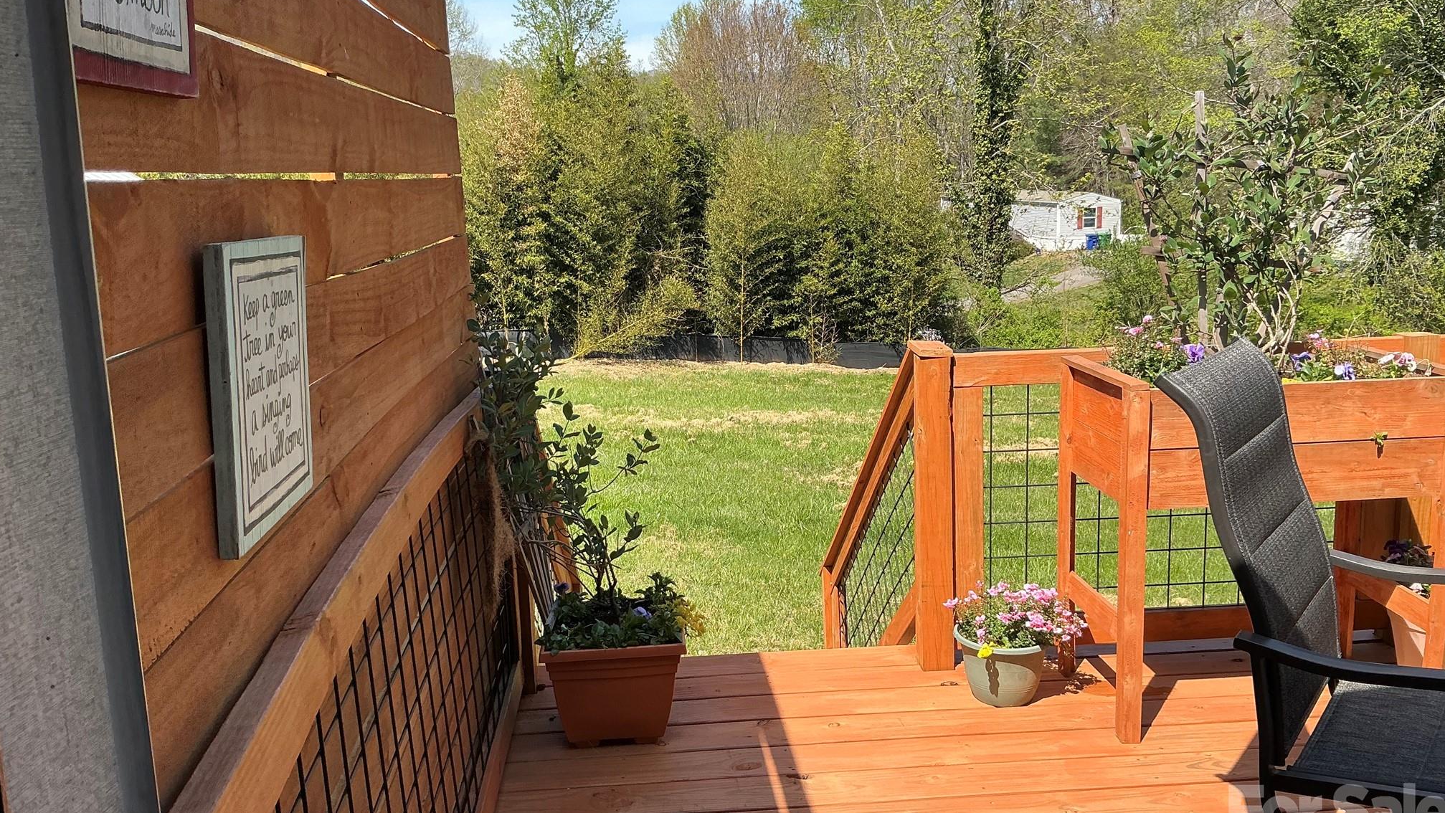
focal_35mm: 31
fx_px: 1188
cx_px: 723
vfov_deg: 37.8
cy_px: 375
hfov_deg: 62.6
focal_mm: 3
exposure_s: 1/898
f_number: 1.8
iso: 25
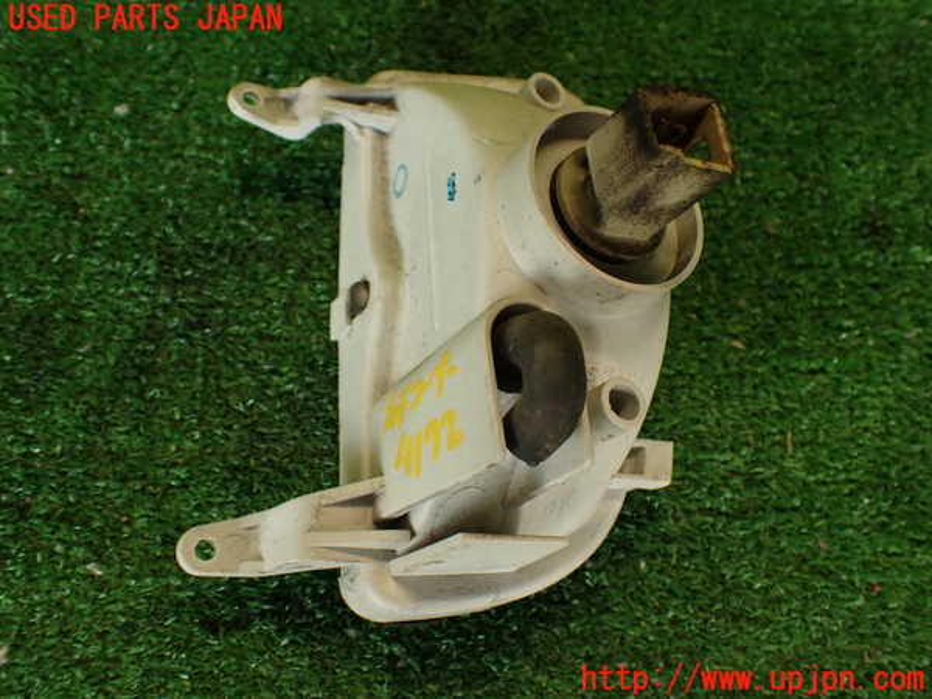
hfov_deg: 56.8
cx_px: 466
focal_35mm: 32
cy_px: 350
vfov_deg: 44.2
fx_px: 862
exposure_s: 1/60
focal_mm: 5.79
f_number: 2.4
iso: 160
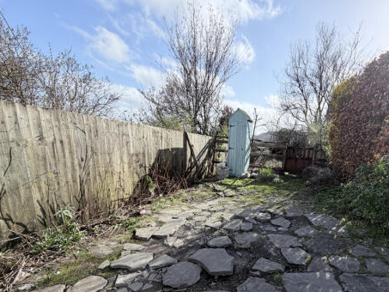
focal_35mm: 18
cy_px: 185
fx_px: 202
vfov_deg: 70.3
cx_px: 247
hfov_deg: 85.7
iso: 32
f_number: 2.2
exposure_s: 1/770
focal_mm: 2.22
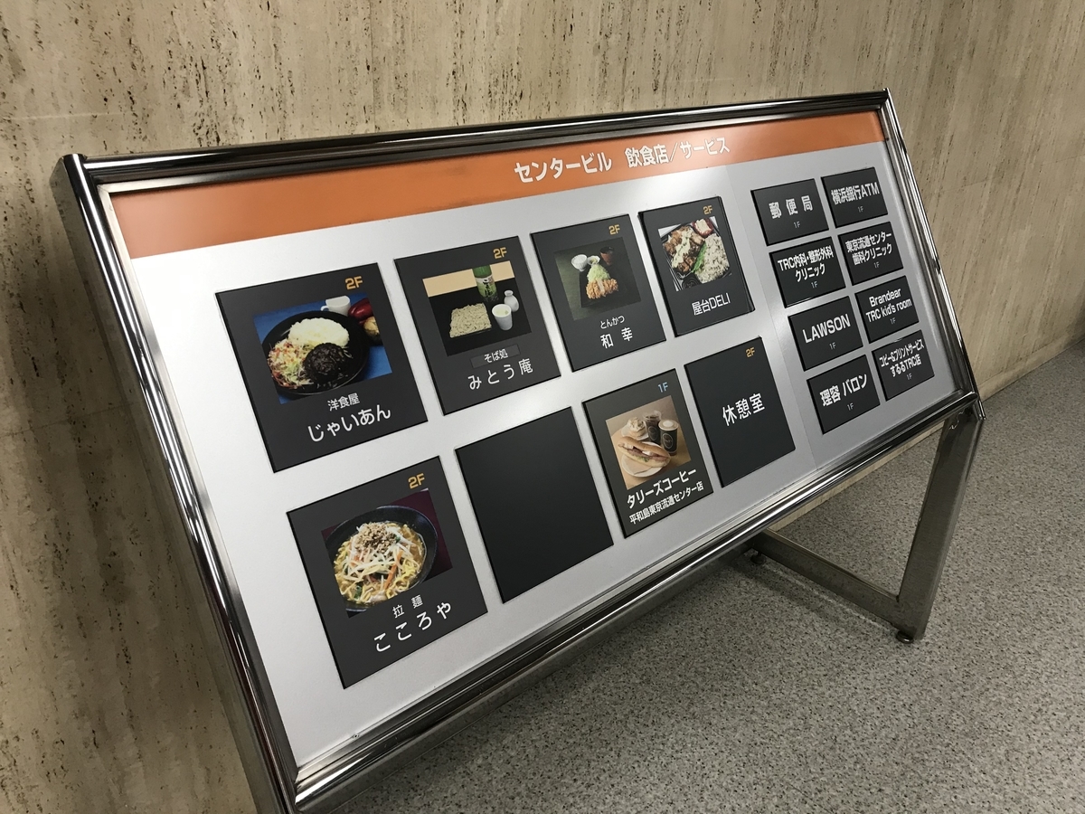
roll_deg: -1.8
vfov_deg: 49.7
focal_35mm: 28
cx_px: 542
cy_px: 407
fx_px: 878
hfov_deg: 63.4
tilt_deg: -23.7
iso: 32
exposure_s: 1/33
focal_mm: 3.99
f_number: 1.8
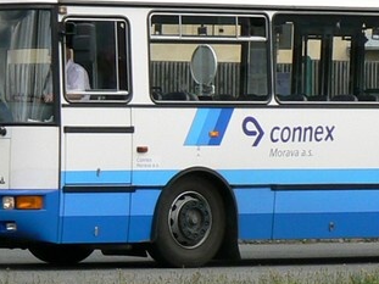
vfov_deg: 4.4
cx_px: 253
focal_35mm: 339
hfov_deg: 5.8
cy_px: -42
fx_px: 3710
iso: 100
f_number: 3.2
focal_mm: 19
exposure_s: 1/800
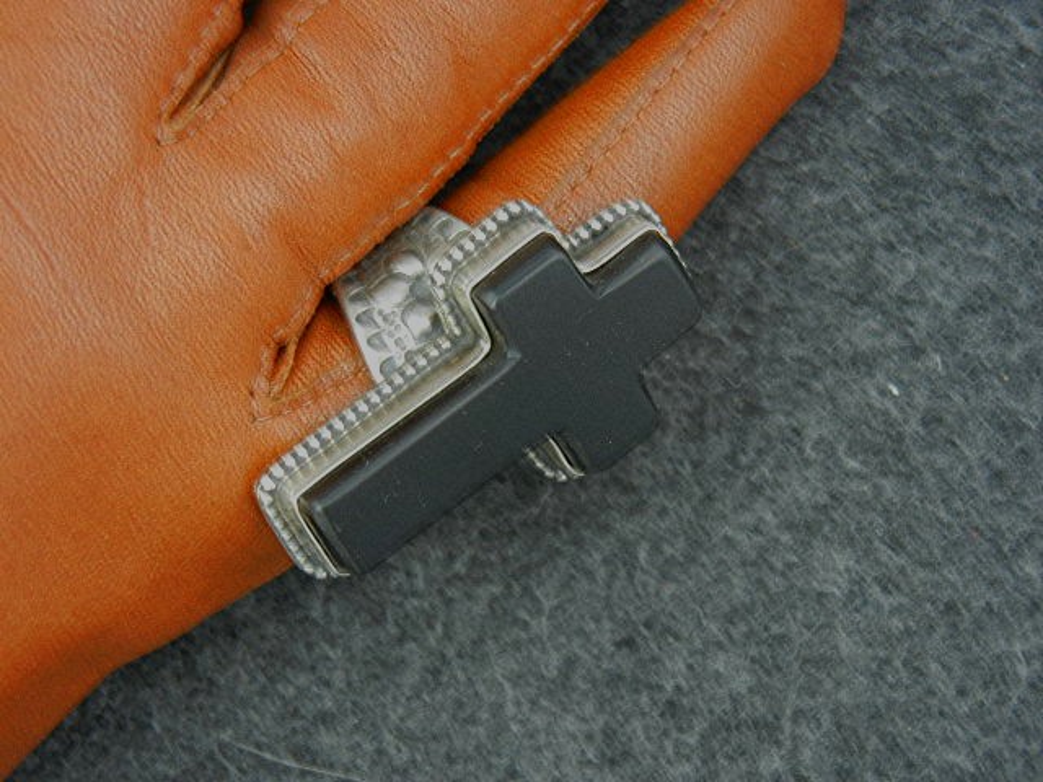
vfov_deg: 16.6
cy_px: 391
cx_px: 522
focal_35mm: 89
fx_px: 2682
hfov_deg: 22.0
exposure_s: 1/1.7
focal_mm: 16
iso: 200
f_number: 4.4
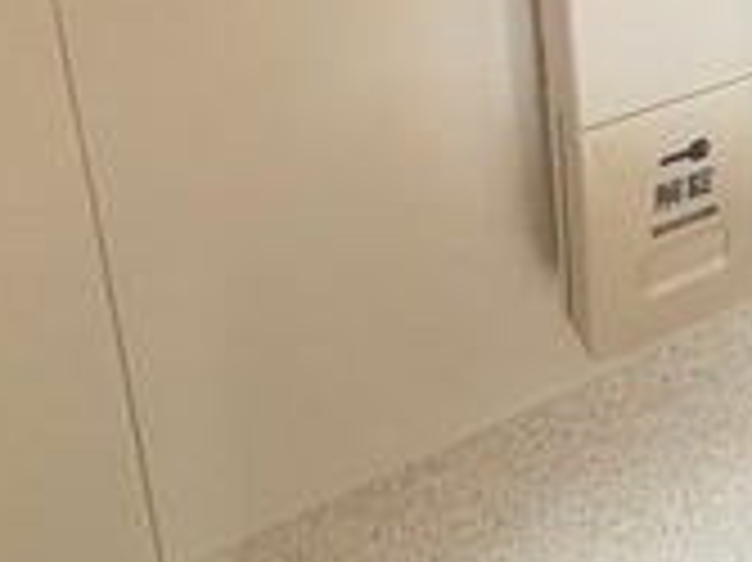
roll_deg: +1.2
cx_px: 802
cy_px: -256
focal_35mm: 47
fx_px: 1020
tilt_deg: -11.0
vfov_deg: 24.7
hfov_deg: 35.4
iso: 320
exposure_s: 1/60
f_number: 2.2
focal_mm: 2.22
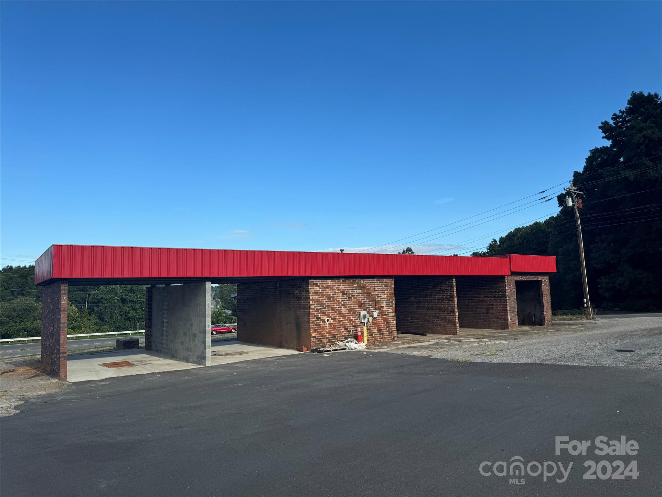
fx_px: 459
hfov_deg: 71.6
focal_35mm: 24
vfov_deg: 56.8
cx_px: 331
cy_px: 248
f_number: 1.78
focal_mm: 6.76
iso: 80
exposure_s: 1/3413
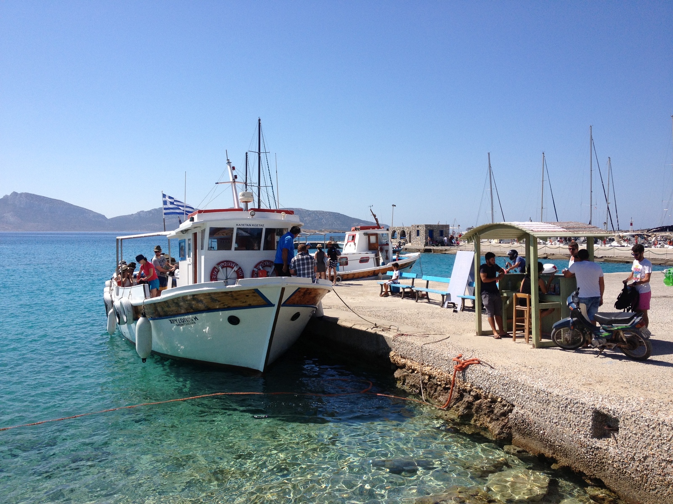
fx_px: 680
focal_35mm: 35
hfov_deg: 52.6
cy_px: 252
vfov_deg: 40.7
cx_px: 336
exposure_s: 1/2304
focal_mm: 4.28
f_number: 2.4
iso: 50
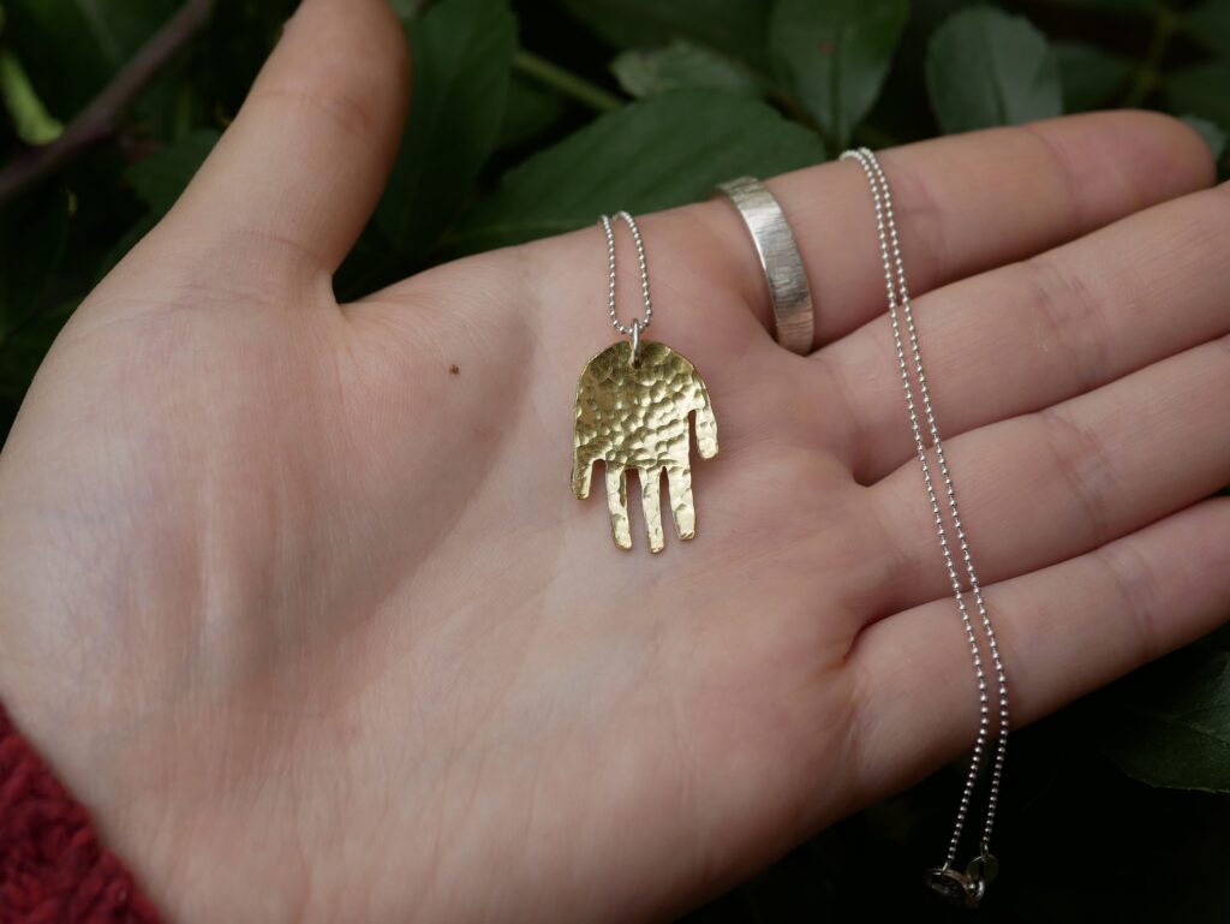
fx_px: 1777
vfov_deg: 29.1
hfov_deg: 38.2
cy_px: 462
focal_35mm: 50
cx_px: 615
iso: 200
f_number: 4
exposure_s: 1/1000
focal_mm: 25
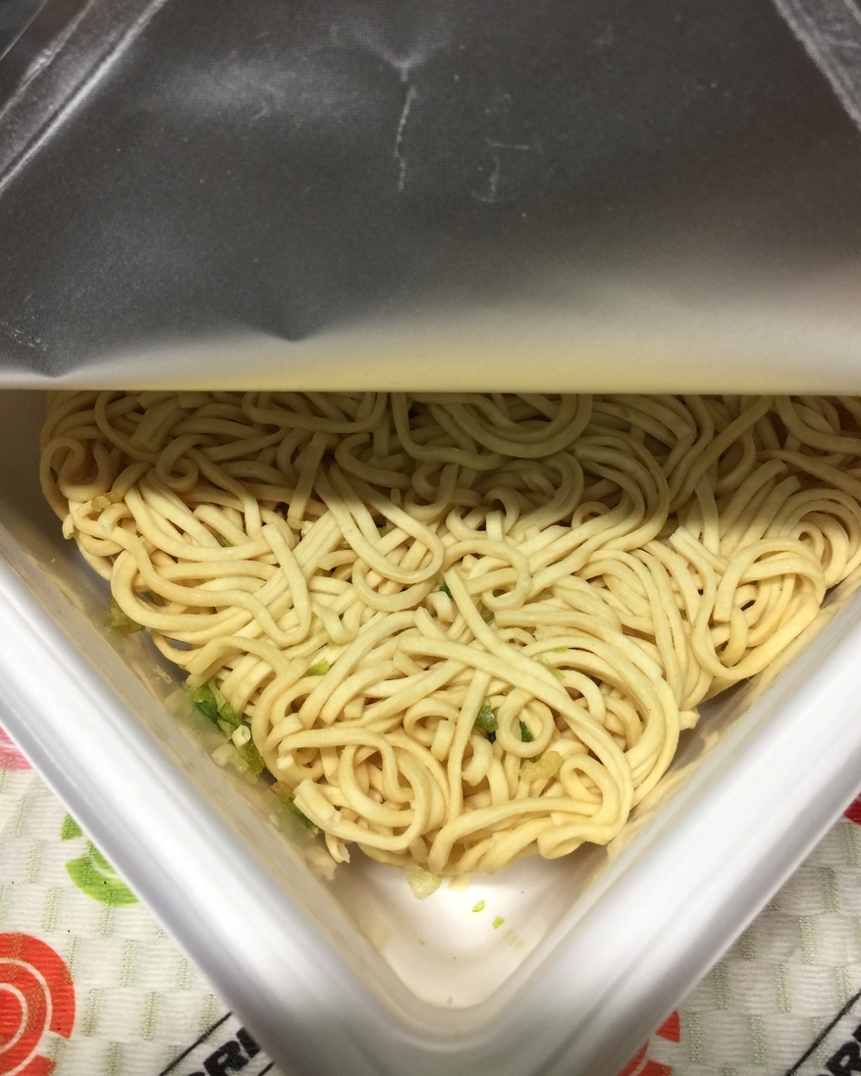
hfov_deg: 47.1
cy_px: 506
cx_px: 435
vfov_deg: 57.1
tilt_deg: -58.3
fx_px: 987
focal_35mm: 31
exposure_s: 1/30
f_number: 2.2
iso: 50
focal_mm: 4.15
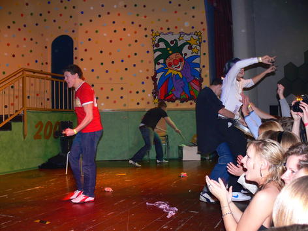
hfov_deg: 52.6
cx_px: 154
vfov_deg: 40.7
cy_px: 116
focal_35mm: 35
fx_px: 311
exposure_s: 1/30
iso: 100
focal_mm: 7.4
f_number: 2.8
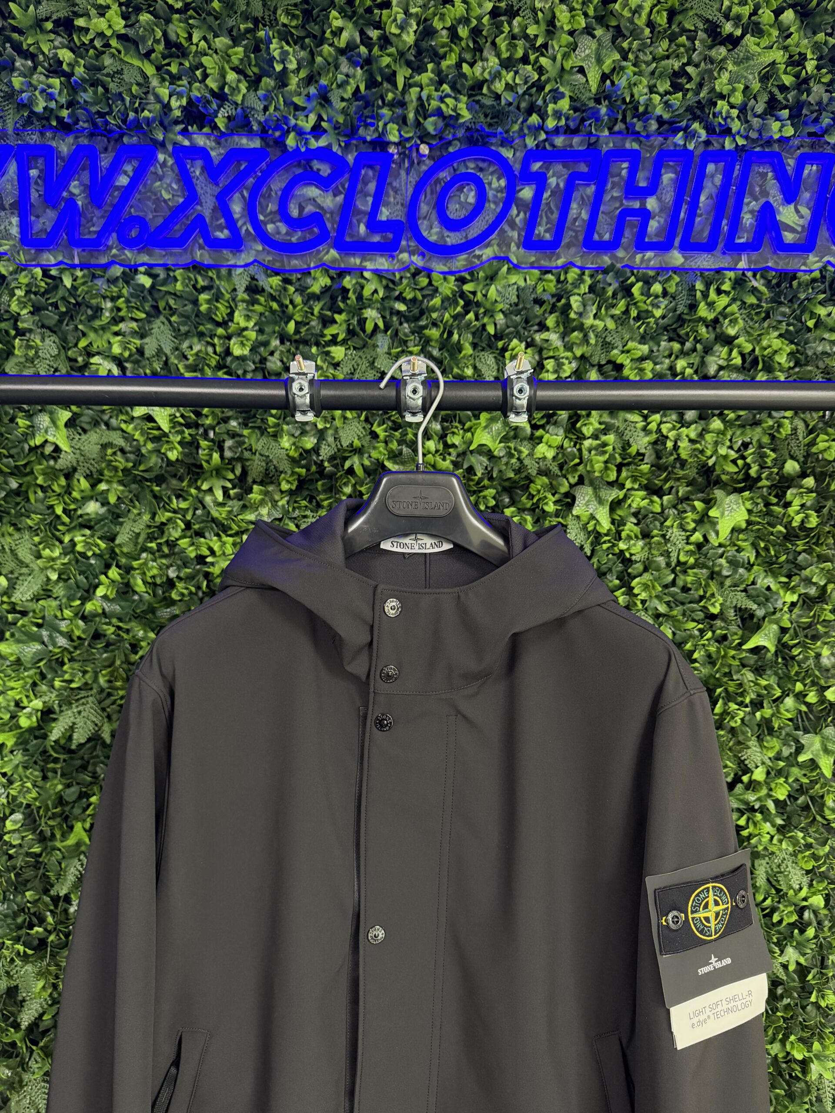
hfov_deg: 56.8
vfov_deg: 71.6
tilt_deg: -3.0
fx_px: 772
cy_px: 556
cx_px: 418
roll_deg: -0.1
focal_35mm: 24
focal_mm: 6.76
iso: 800
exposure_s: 1/36
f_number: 1.78
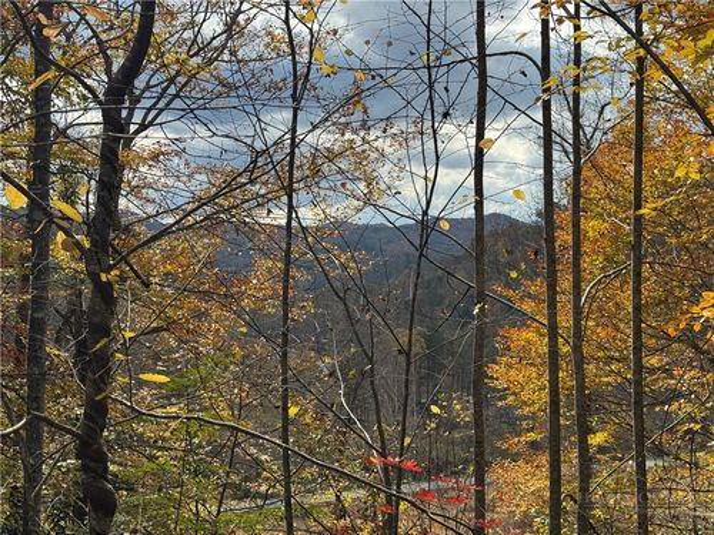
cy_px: 268
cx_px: 357
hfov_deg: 39.7
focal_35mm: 48
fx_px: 990
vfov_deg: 30.3
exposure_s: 1/4049
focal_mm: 6.76
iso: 64
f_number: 1.78
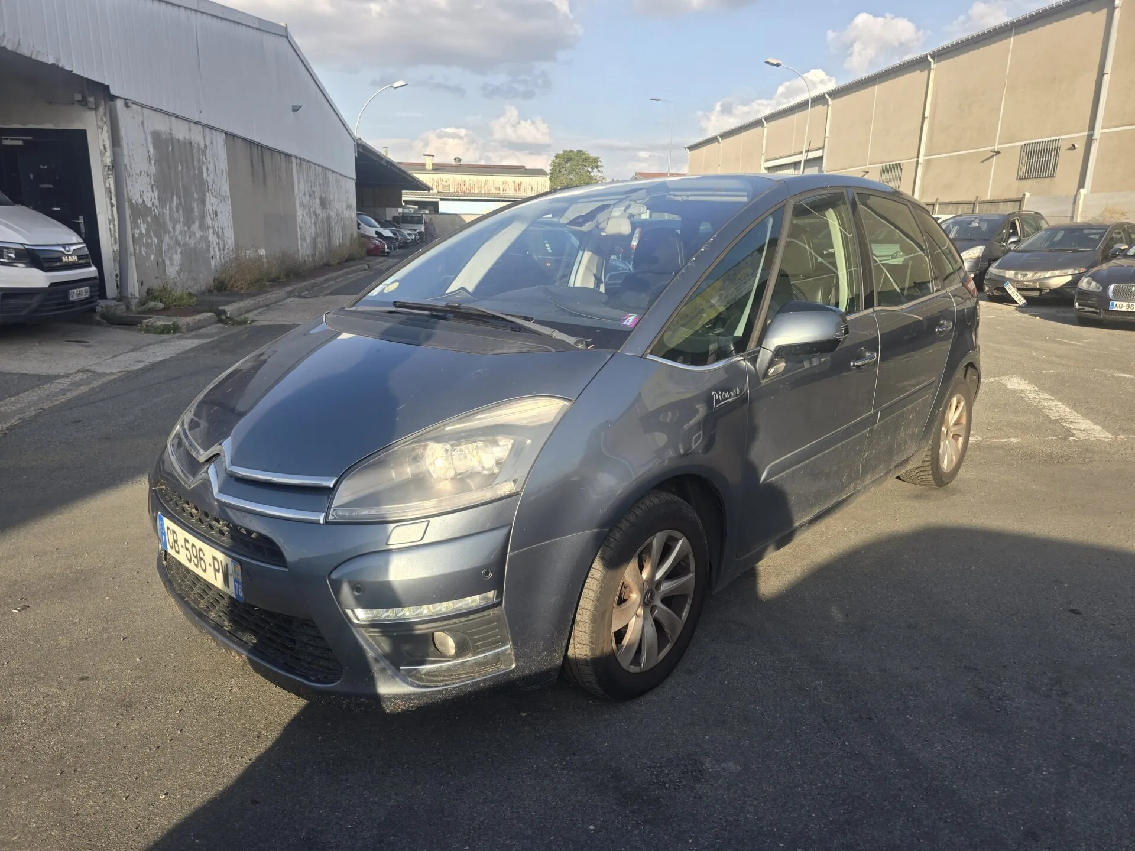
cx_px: 568
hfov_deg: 73.9
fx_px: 754
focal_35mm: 23
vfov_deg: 58.9
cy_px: 426
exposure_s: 1/281
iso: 12
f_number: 1.7
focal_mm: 6.3
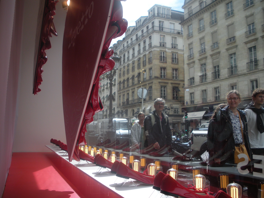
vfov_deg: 39.7
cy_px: 99
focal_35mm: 36
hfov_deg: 51.4
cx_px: 132
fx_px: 275
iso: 64
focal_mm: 6.3
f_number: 3.5
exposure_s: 1/413
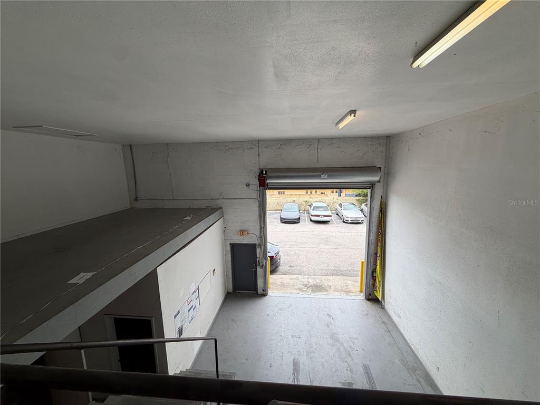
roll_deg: +1.9
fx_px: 218
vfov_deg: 85.7
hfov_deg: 102.1
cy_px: 202
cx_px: 270
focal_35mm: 14
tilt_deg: -8.9
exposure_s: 1/244
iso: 40
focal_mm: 2.22
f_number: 2.2
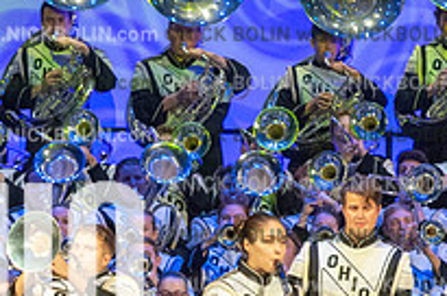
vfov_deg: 2.5
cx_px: -11
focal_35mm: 553
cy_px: 285
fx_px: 6856
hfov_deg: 3.7
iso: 8000
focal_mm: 195
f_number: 5.6
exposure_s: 1/320
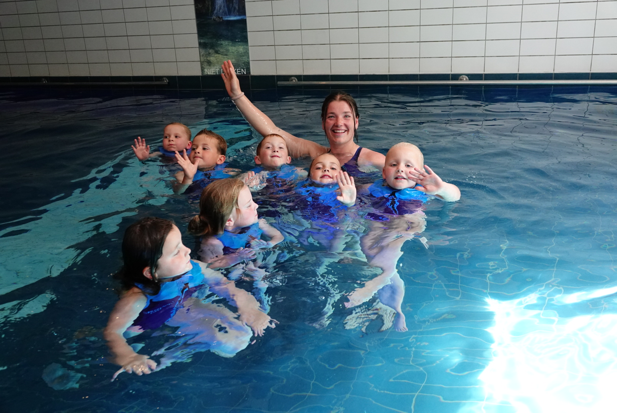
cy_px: 206
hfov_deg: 55.8
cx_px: 308
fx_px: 583
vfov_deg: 38.9
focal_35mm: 34
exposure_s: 1/400
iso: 1250
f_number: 2.8
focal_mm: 12.33
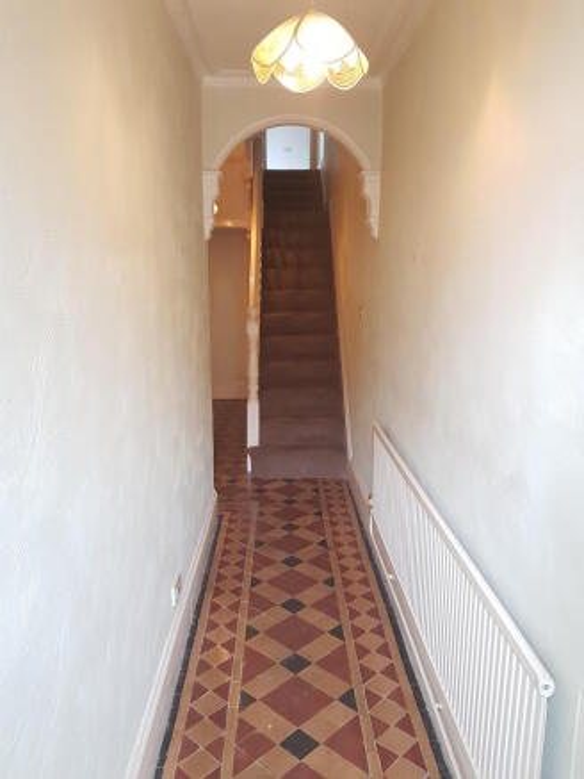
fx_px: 585
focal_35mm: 26
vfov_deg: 67.3
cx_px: 292
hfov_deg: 53.1
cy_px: 390
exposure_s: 1/25
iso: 200
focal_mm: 4.2
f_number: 1.7
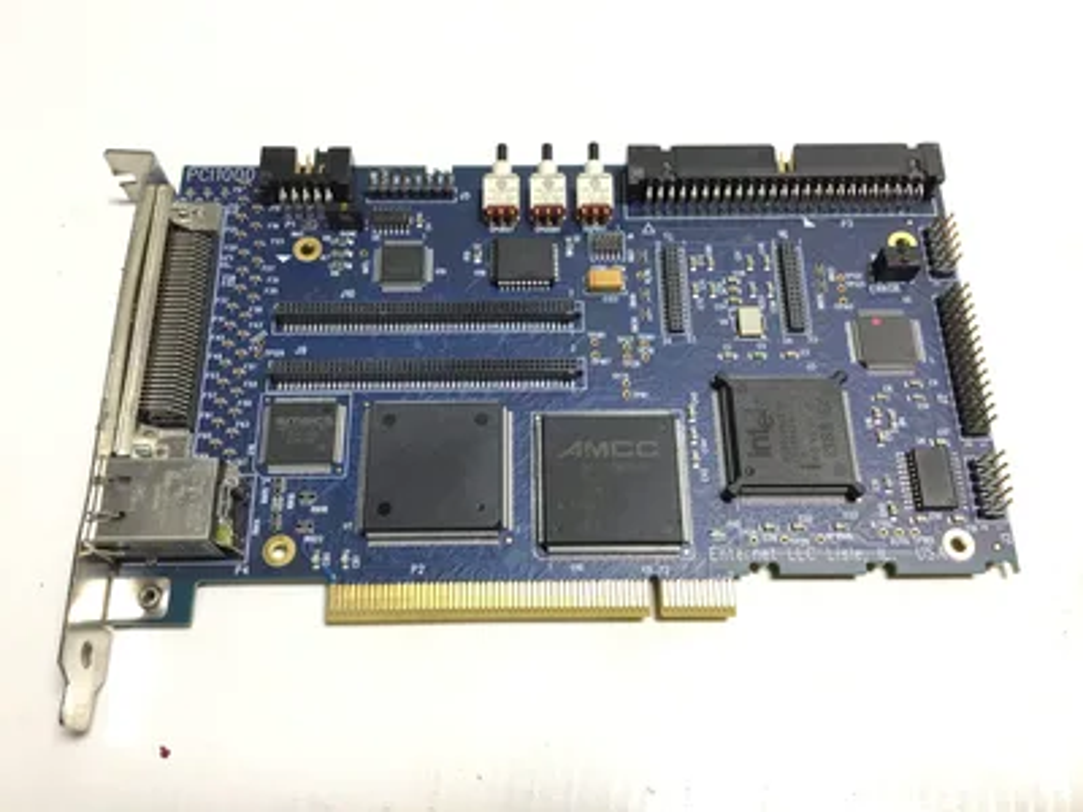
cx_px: 542
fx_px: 970
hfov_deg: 58.4
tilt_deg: -65.4
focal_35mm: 31
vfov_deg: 45.4
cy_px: 406
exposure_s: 1/60
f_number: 2.4
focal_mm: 3.3
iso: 25
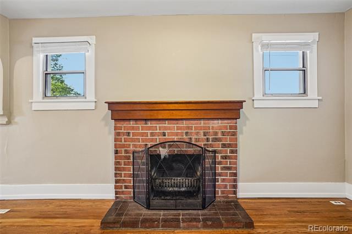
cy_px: 117
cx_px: 176
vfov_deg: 67.3
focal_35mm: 18
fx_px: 176
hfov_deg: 90.0
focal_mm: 12
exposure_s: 1/8
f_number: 8
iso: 400
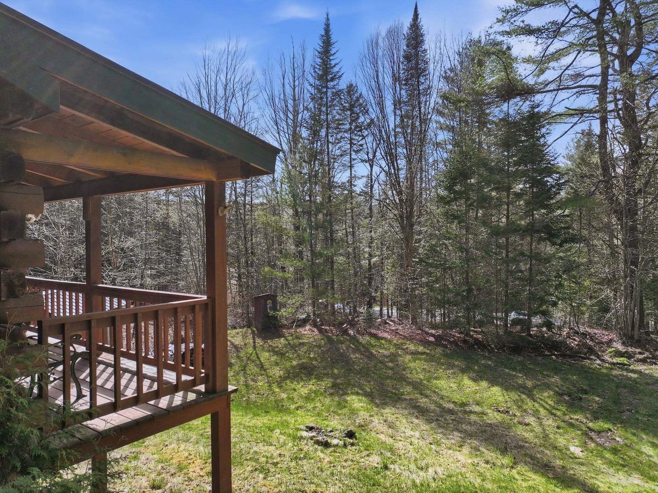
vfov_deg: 56.8
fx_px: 456
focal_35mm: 24
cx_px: 329
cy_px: 246
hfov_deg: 71.6
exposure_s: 1/4000
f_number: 2.8
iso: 390
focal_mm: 12.3
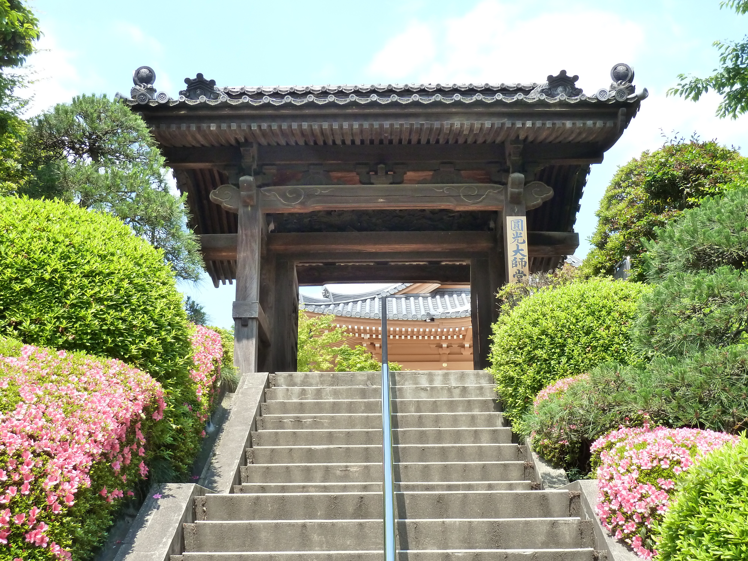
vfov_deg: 32.9
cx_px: 374
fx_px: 951
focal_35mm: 44
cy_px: 280
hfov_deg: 42.9
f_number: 4
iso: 200
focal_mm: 7.3
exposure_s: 1/160
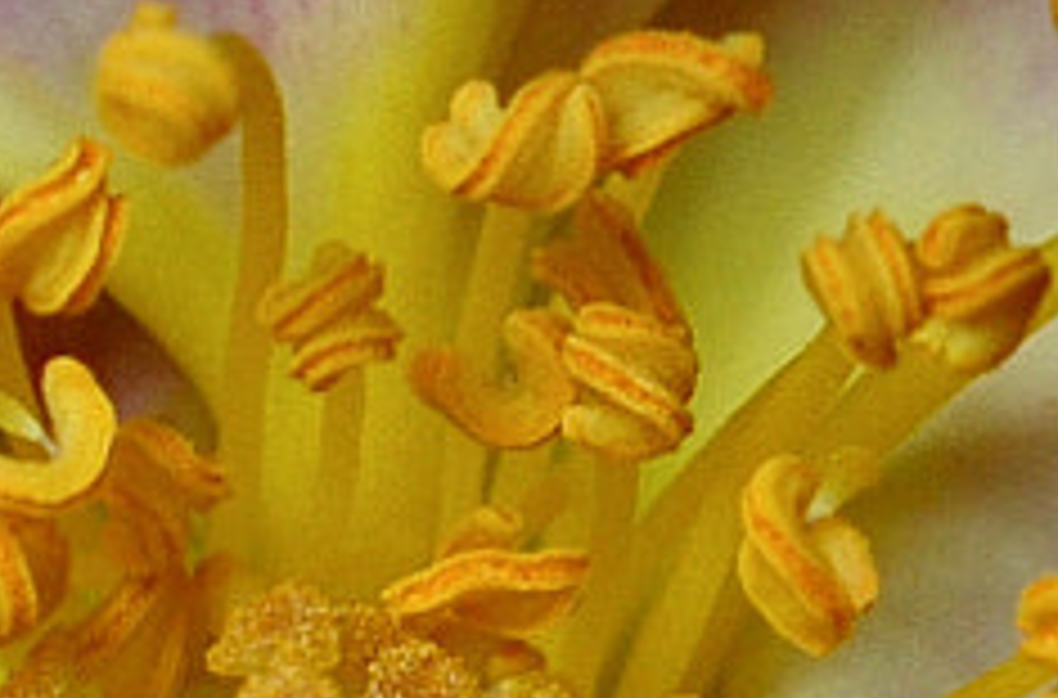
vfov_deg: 1.3
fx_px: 31441
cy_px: 813
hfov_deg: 1.9
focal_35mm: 1073
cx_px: 266
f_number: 16
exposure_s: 1/250
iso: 200
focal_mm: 105
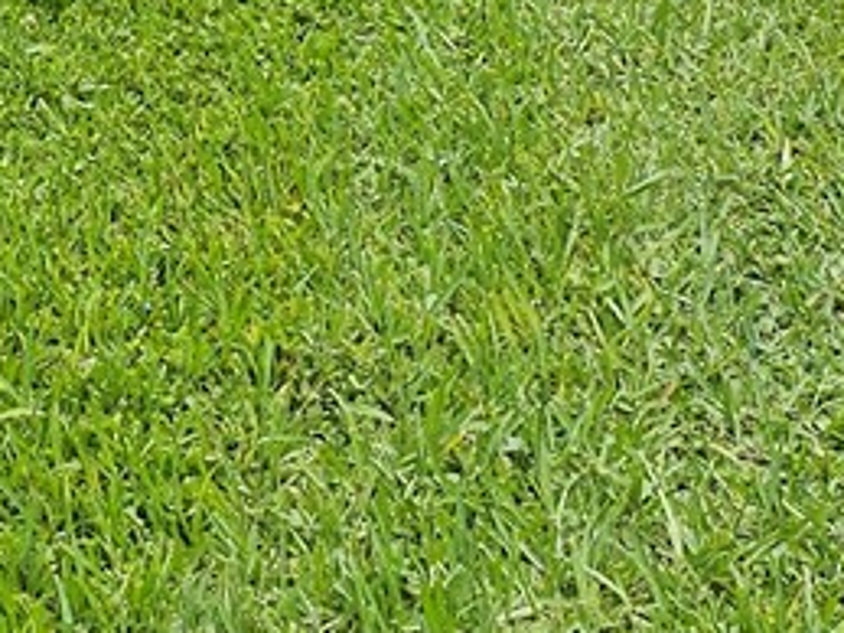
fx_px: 3461
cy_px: -114
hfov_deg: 13.6
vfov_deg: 10.3
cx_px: -117
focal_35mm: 142
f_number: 1.7
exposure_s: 1/176
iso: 10
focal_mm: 6.3
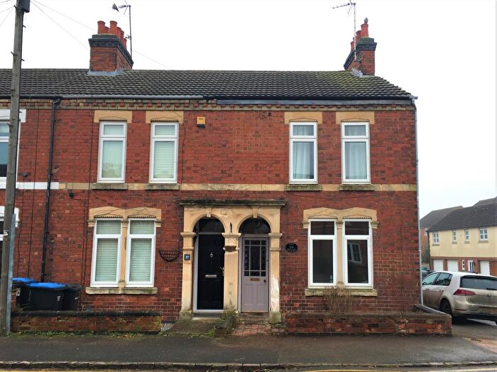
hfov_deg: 61.7
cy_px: 186
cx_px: 248
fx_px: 416
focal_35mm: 29
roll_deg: -0.2
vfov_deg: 48.2
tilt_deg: +8.5
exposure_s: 1/103
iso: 25
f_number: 2.2
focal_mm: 4.15
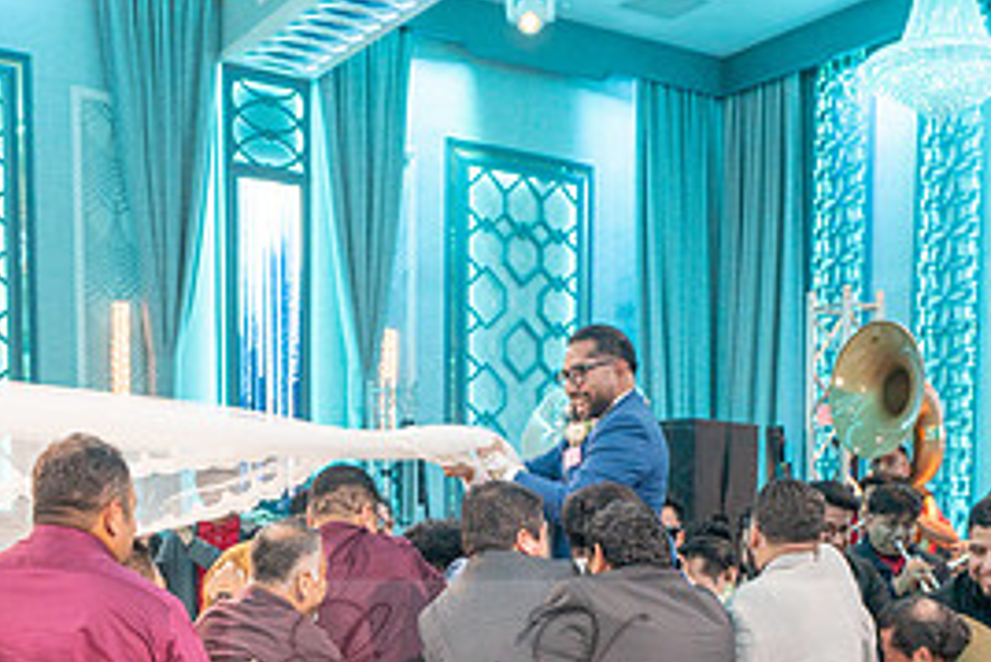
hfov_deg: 38.1
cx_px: 551
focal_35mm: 52
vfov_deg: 24.8
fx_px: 1432
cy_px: 668
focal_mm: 24
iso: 1000
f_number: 3.5
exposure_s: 1/200
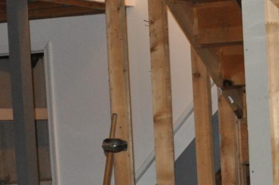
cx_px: 457
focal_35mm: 143
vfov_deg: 9.5
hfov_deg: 13.3
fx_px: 1106
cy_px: 210
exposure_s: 1/60
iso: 800
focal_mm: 24
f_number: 4.5
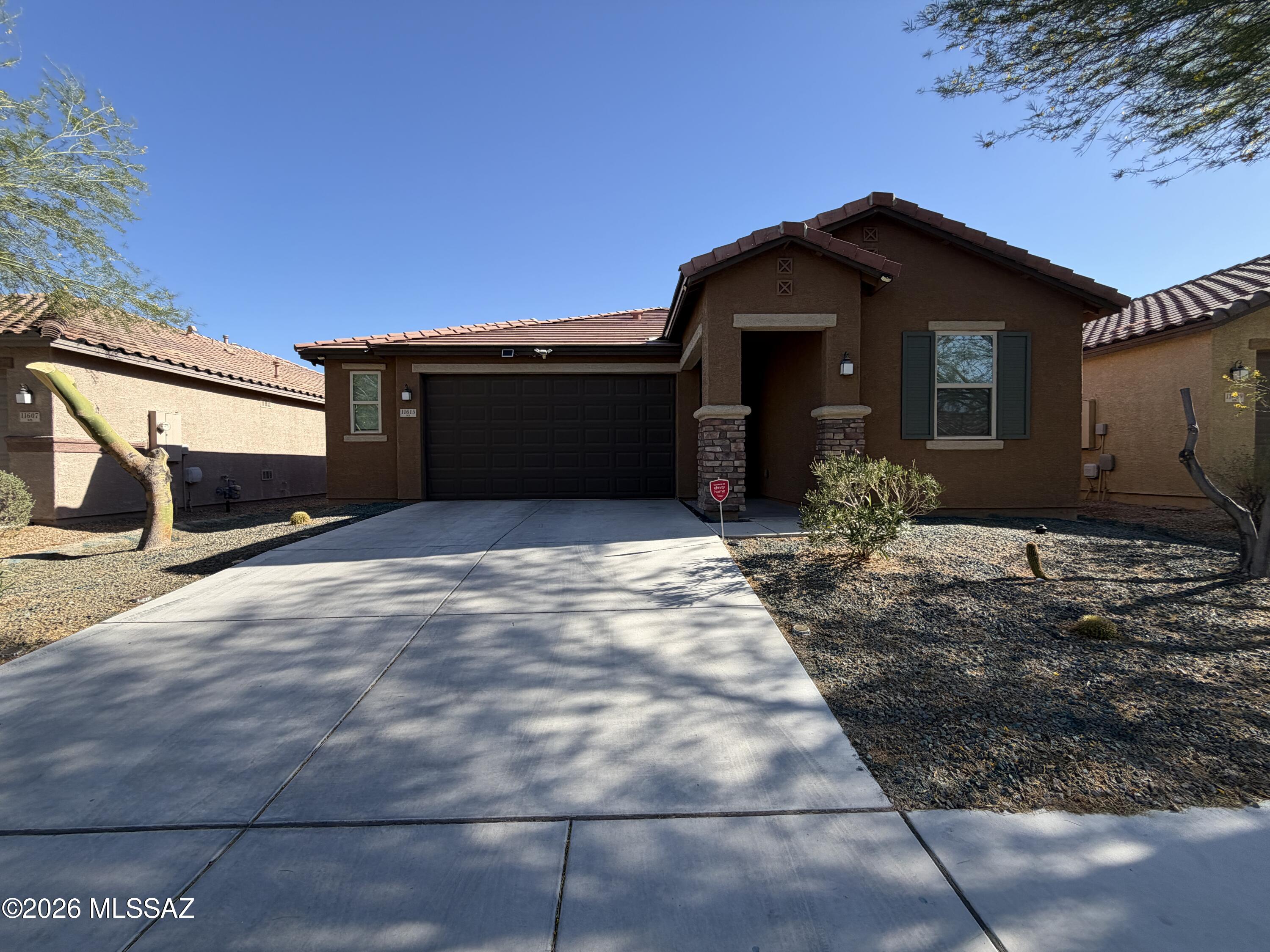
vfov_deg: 85.7
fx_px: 514
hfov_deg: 102.1
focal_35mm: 14
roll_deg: +2.5
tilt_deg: -4.0
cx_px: 635
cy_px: 476
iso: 40
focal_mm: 2.22
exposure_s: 1/770
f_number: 2.2
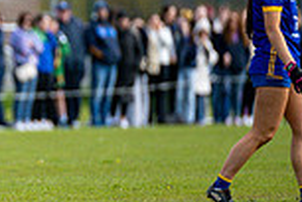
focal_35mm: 1135
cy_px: 116
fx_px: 9521
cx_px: -170
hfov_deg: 1.8
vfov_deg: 1.2
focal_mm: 300
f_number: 2.8
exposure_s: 1/6400
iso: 450
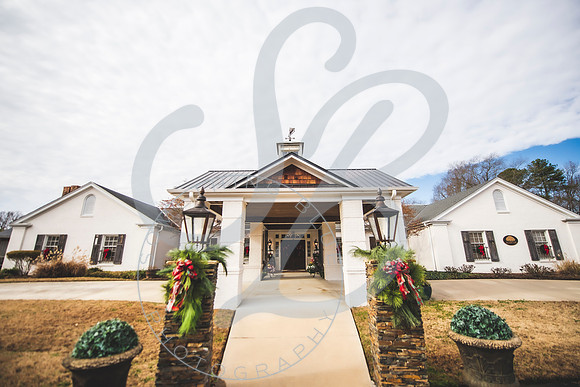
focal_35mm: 14
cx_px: 290
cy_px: 194
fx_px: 232
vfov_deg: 79.7
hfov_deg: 102.7
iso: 200
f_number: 2.8
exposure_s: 1/2000
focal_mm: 14
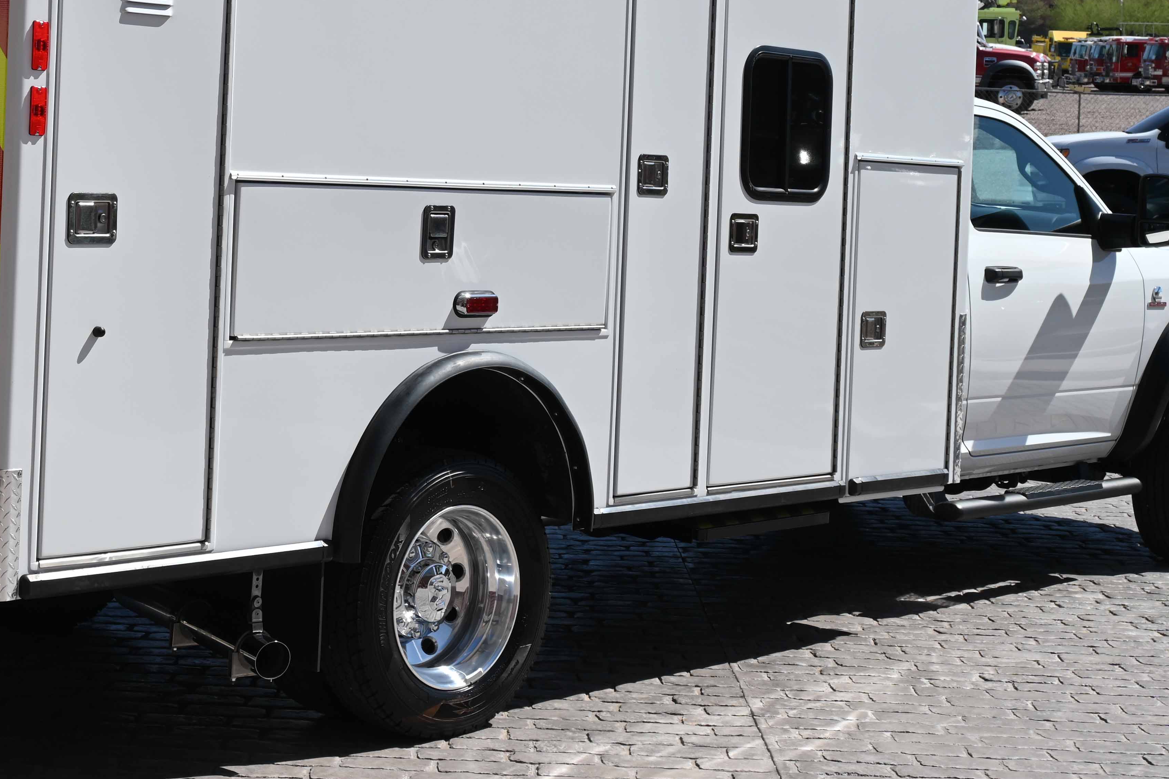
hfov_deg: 29.6
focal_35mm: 67
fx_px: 2189
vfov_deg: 20.0
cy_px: 190
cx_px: 342
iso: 100
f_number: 9
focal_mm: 27.5
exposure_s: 1/320
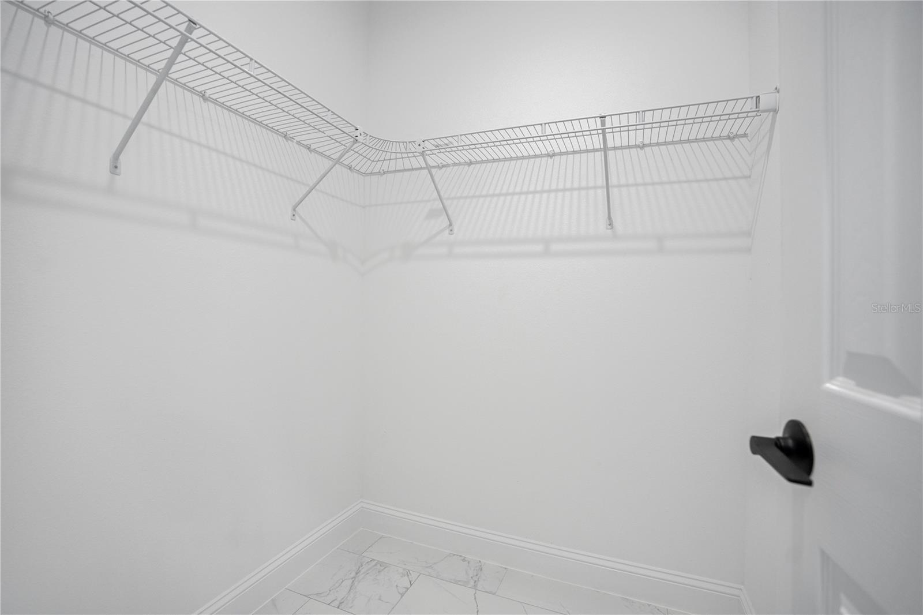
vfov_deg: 73.7
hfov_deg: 96.7
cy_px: 308
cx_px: 462
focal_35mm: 16
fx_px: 410
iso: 500
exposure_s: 1/160
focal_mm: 16
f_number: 4
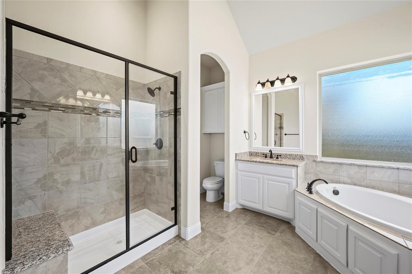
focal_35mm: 14
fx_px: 160
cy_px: 137
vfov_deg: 81.1
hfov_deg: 104.3
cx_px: 206
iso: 400
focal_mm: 14
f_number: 8
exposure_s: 1/8
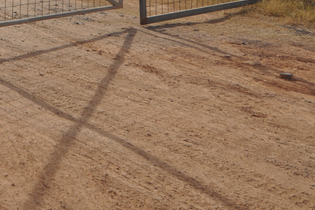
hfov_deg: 20.9
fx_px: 801
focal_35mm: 92
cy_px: -112
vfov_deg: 13.9
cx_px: -50
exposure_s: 1/400
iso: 200
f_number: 10
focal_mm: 19
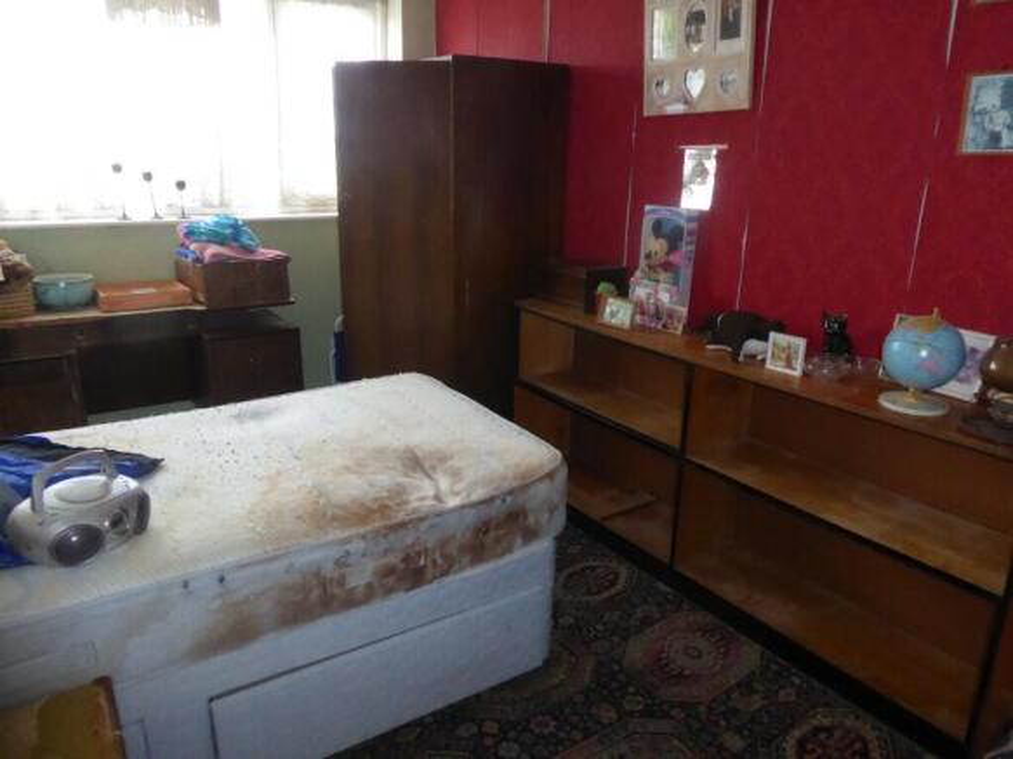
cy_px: 380
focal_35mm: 24
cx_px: 506
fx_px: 702
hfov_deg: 71.6
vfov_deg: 56.8
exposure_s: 1/60
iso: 800
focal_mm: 4.3
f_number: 4
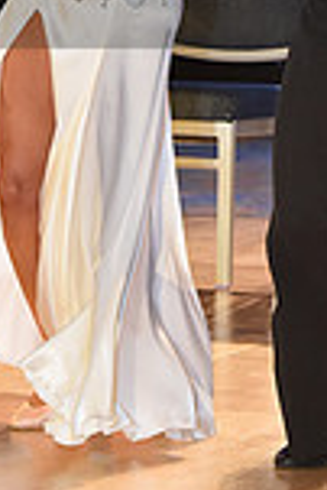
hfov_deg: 4.4
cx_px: 296
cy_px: -58
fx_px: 4268
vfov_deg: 6.5
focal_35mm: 314
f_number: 4.5
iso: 2000
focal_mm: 82
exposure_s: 1/250
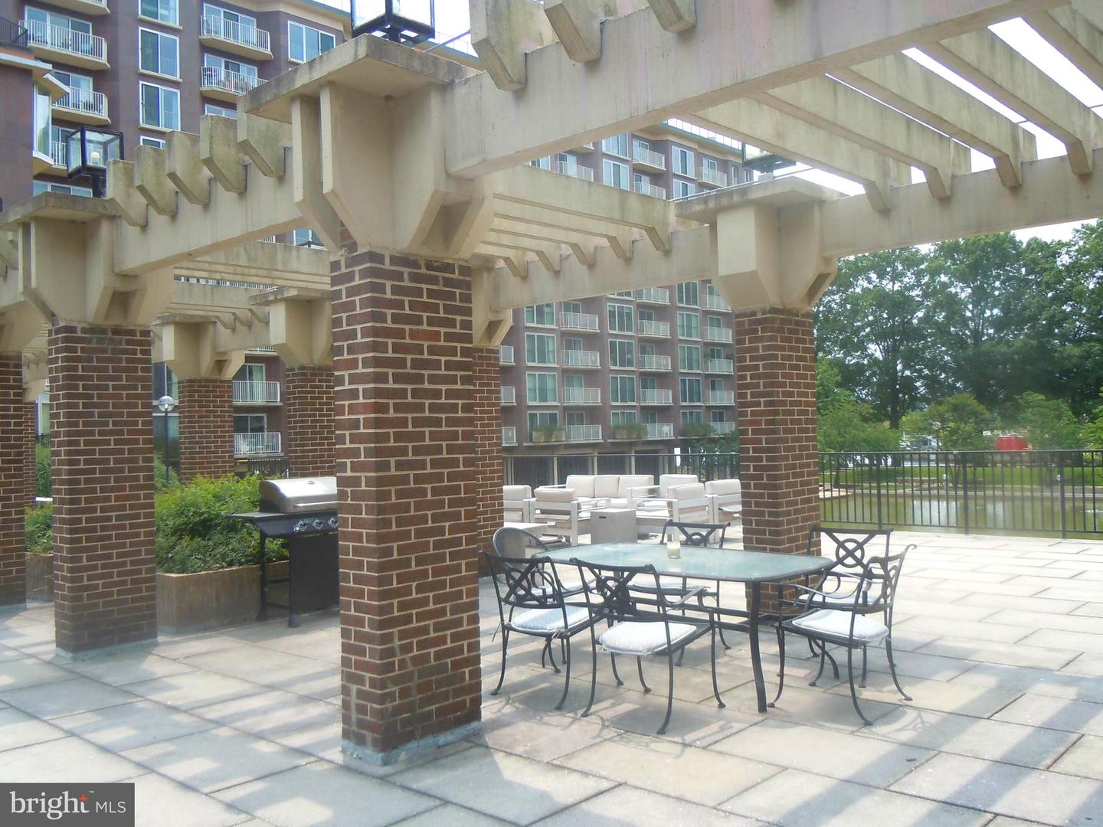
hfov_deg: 60.0
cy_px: 414
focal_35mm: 30
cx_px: 552
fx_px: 956
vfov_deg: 46.8
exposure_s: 1/500
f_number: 3.5
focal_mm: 5.4
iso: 100
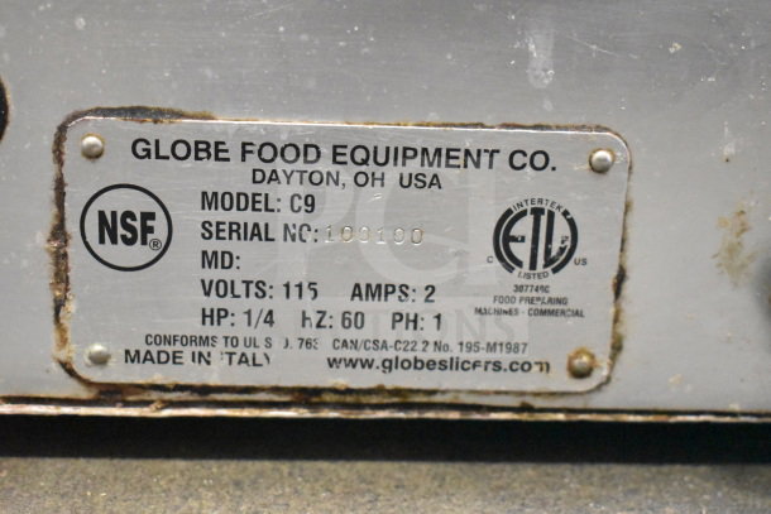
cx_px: 386
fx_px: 1285
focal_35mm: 60
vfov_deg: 22.6
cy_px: 257
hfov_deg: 33.4
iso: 16000
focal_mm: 40
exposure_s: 1/60
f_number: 5
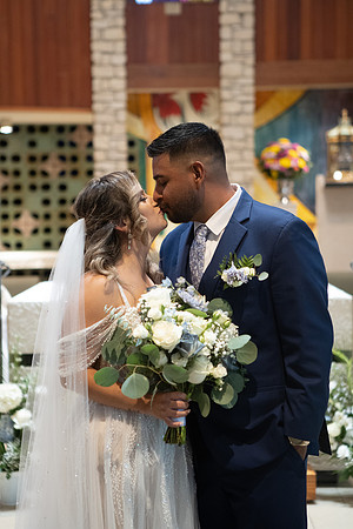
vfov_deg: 28.8
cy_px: 264
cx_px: 176
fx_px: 1030
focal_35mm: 70
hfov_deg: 19.5
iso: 5000
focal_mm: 70
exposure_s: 1/100
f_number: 2.8
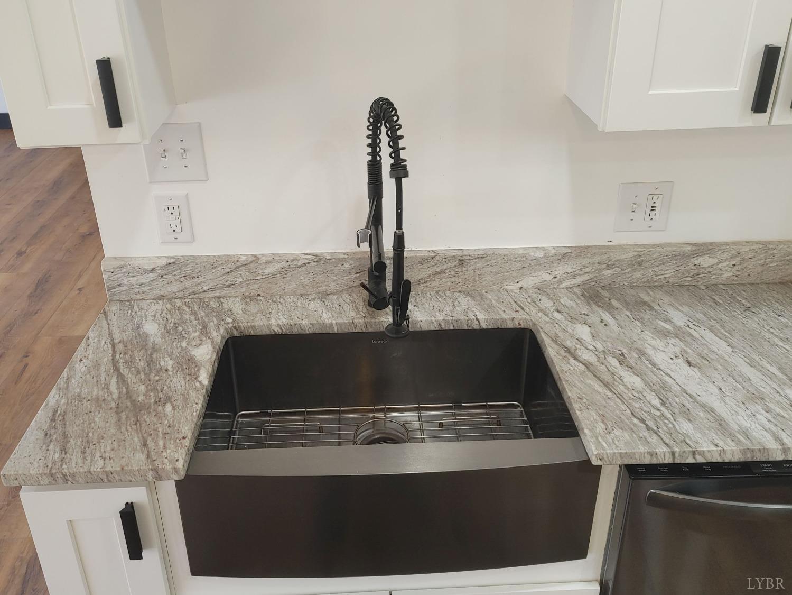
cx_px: 396
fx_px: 755
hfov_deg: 55.3
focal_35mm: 33
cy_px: 298
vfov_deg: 43.0
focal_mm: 5.58
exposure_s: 1/60
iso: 150
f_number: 1.8
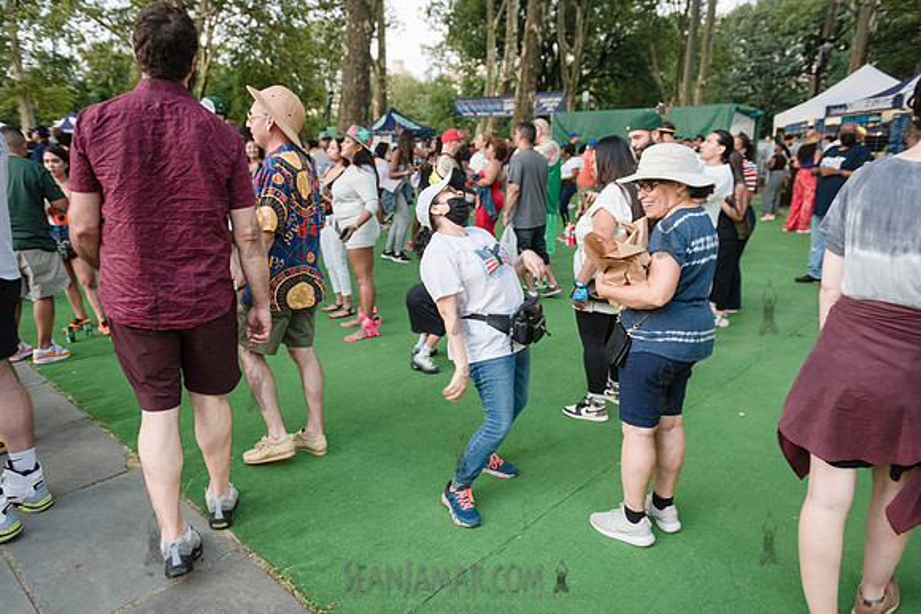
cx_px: 460
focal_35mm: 24
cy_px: 307
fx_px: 614
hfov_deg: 73.7
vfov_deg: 53.2
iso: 2000
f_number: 3.5
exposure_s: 1/125
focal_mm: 24
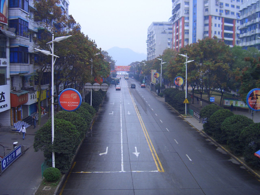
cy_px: 98
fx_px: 293
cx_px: 130
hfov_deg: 47.9
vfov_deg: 36.8
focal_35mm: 39
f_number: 2.8
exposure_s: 1/80
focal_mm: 8
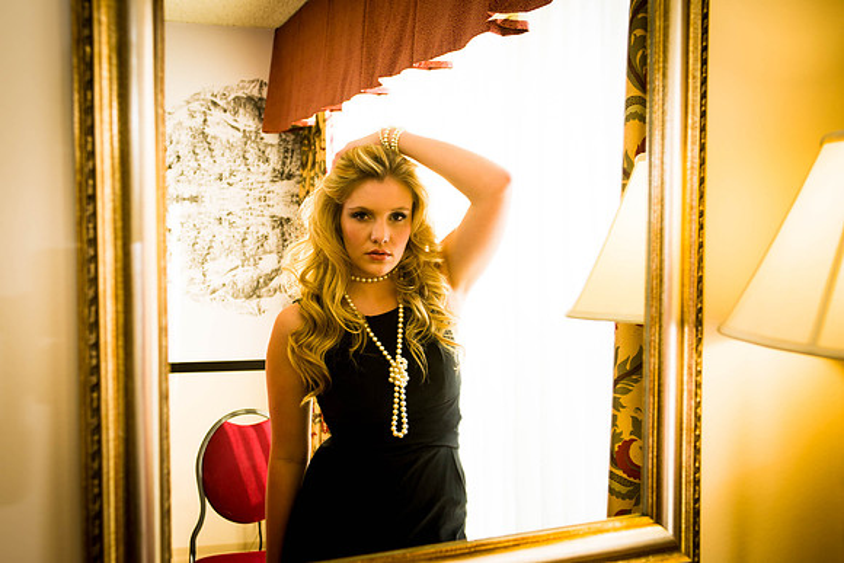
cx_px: 422
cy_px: 282
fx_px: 985
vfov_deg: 31.9
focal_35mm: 42
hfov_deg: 46.4
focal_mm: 42
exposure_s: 1/60
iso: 320
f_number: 5
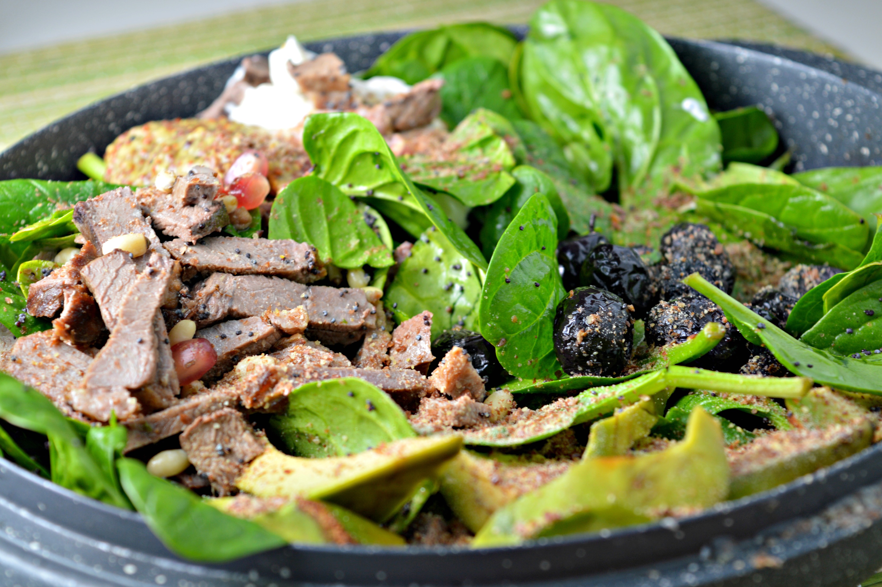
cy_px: 294
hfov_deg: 24.6
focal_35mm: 82
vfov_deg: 16.5
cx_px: 441
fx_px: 2019
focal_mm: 55
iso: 100
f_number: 5.6
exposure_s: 1/25
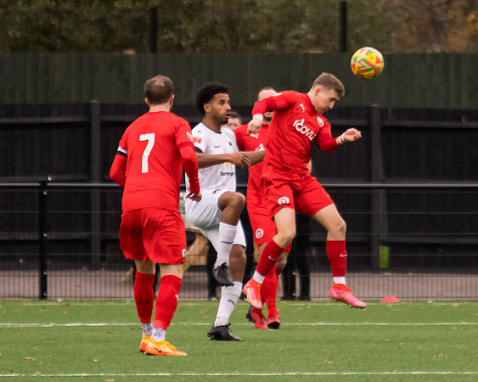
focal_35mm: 826
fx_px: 11688
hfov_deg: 2.3
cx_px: 303
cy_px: 108
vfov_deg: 1.9
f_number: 4
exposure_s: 1/1000
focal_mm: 280
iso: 2000
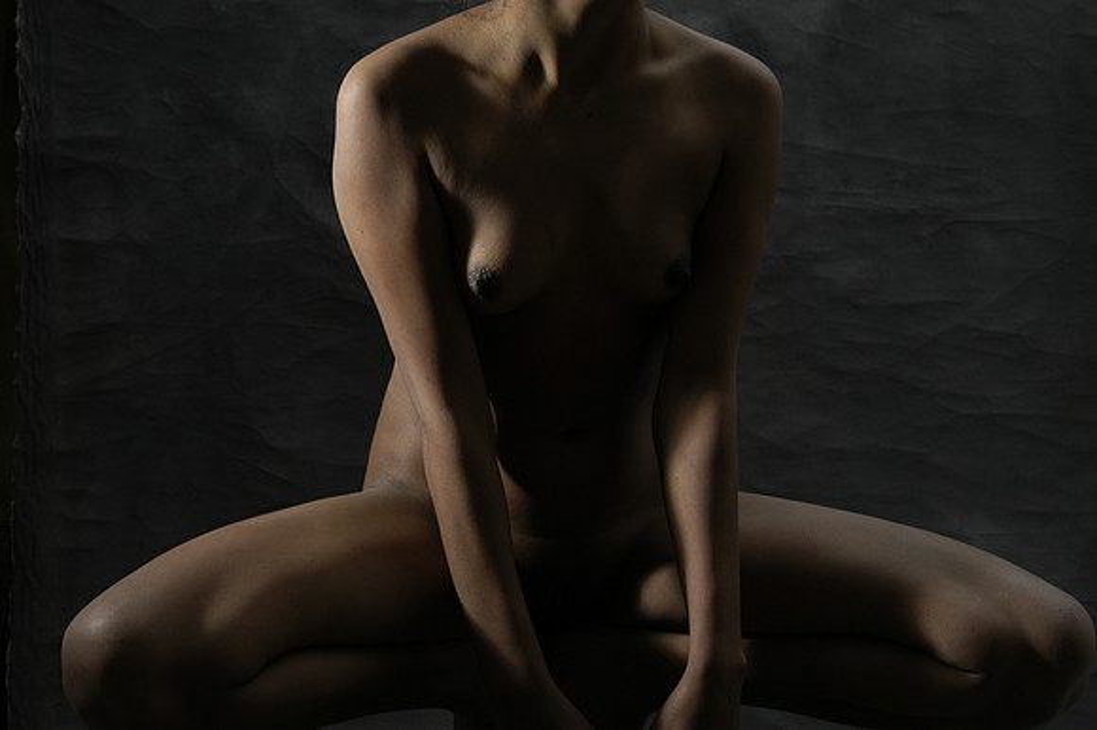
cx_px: 548
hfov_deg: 33.4
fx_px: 1827
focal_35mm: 60
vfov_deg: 22.6
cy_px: 365
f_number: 9
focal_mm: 40
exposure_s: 1/60
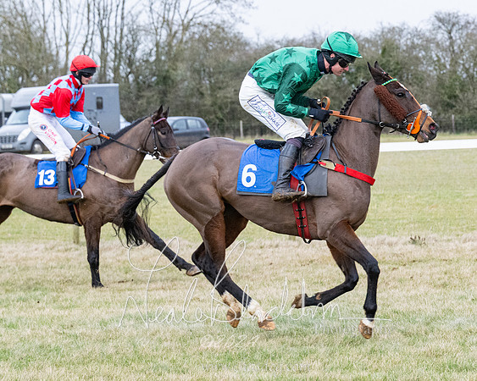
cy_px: 209
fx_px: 2287
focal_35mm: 162
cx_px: 371
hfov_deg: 11.9
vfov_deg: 9.5
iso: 1600
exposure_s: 1/1000
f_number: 4
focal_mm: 74
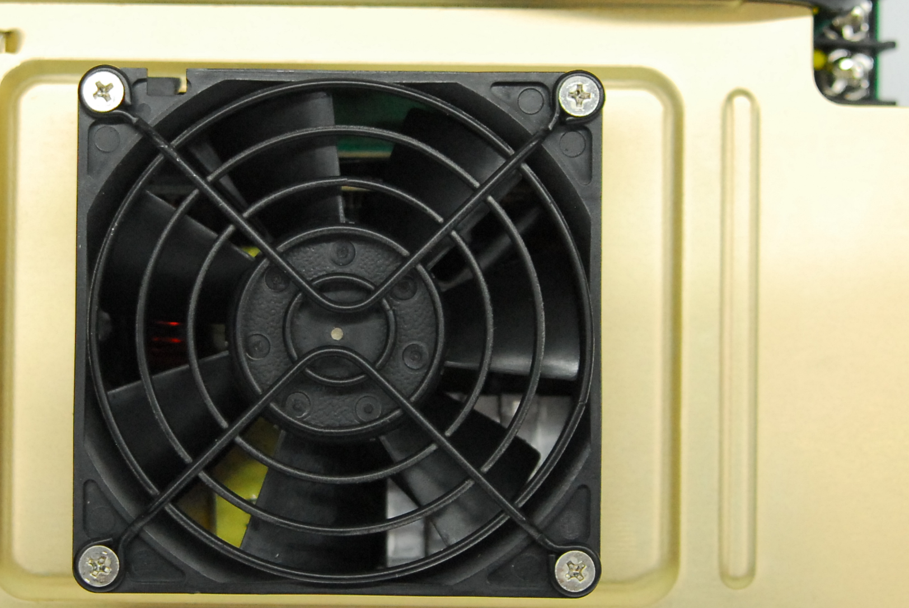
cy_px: 200
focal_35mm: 125
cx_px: 273
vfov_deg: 11.0
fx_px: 3165
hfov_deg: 16.3
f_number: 3.2
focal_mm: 35
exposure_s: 1/160
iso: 800
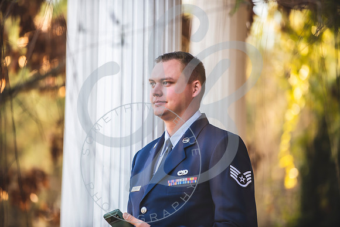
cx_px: 168
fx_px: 1922
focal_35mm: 203
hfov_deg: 10.1
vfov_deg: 6.8
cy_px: 114
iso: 200
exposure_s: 1/200
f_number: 2.8
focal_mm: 200
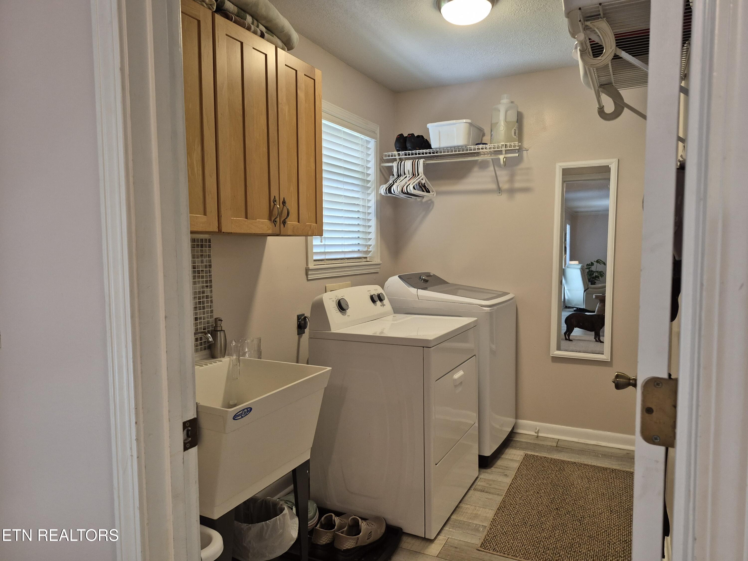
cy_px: 280
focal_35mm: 23
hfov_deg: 73.9
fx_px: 497
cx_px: 374
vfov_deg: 58.9
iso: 160
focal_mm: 5.4
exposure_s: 1/120
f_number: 1.8
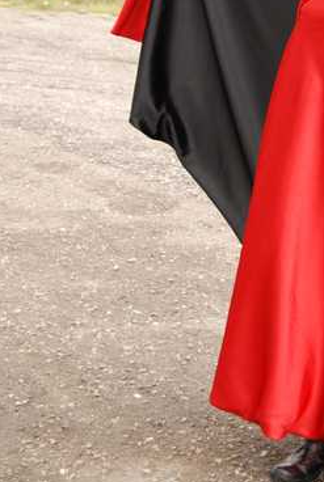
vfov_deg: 20.4
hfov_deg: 13.8
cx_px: 279
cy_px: 113
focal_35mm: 99
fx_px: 1330
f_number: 5
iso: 100
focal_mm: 38
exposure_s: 1/100
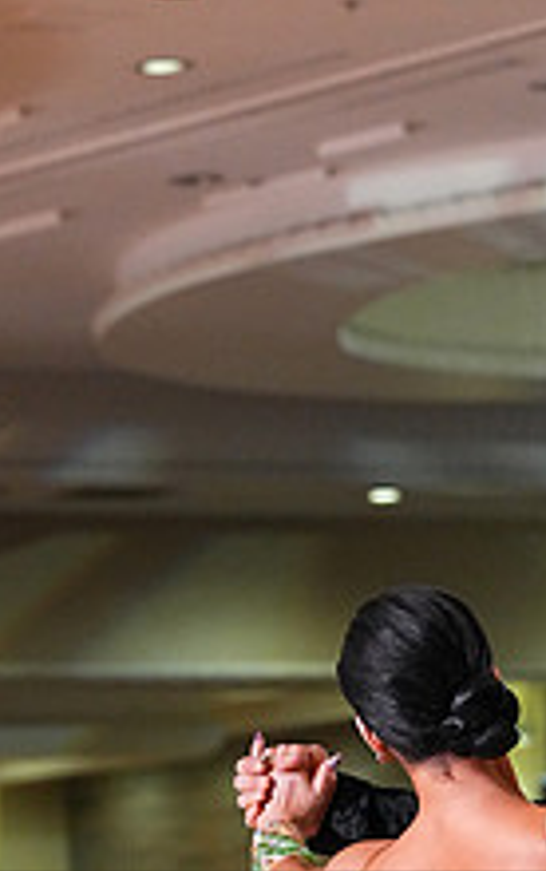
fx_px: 7266
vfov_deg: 6.8
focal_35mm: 306
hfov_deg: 4.3
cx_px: 532
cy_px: 1006
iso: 6400
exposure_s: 1/400
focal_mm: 114
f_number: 4.5
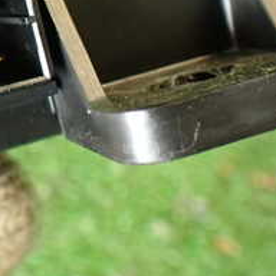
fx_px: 749
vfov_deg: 20.6
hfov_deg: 19.4
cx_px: -76
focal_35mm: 83
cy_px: 40
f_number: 2.3
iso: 400
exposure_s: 1/30
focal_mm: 5.4
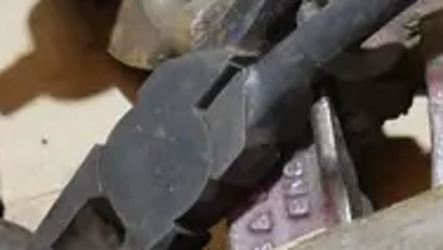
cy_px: -261
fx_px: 2092
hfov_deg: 11.4
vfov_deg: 6.6
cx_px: 728
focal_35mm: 178
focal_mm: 15
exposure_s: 1/60
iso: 400
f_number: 3.6
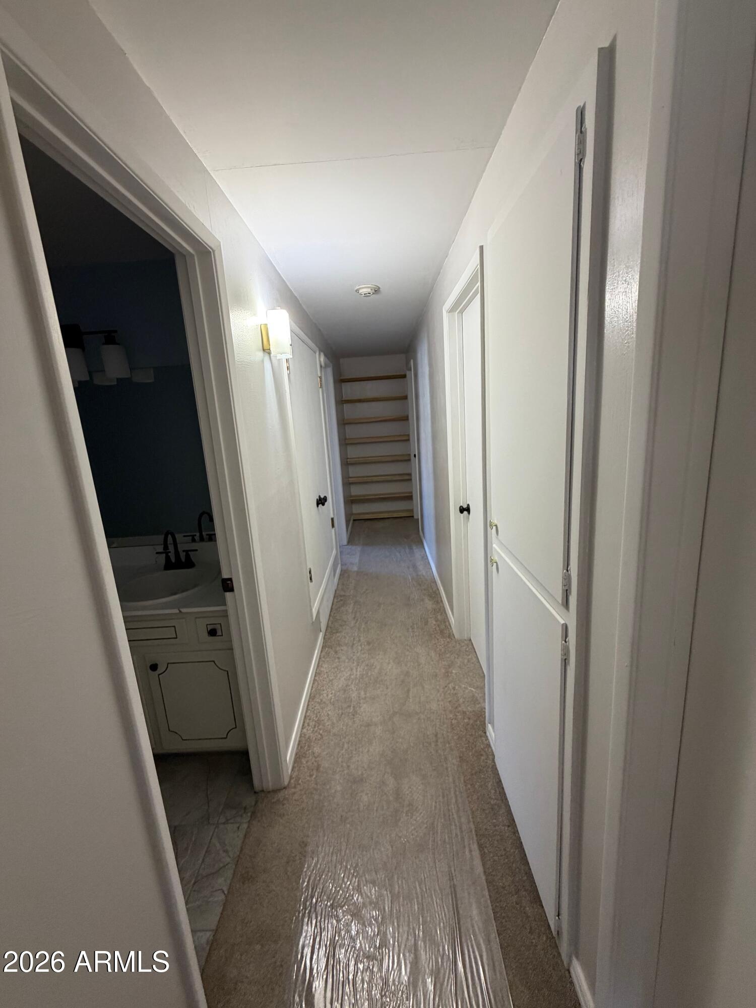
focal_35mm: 14
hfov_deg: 85.7
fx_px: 408
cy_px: 504
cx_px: 378
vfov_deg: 102.1
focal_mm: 2.22
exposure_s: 1/60
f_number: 2.2
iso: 250
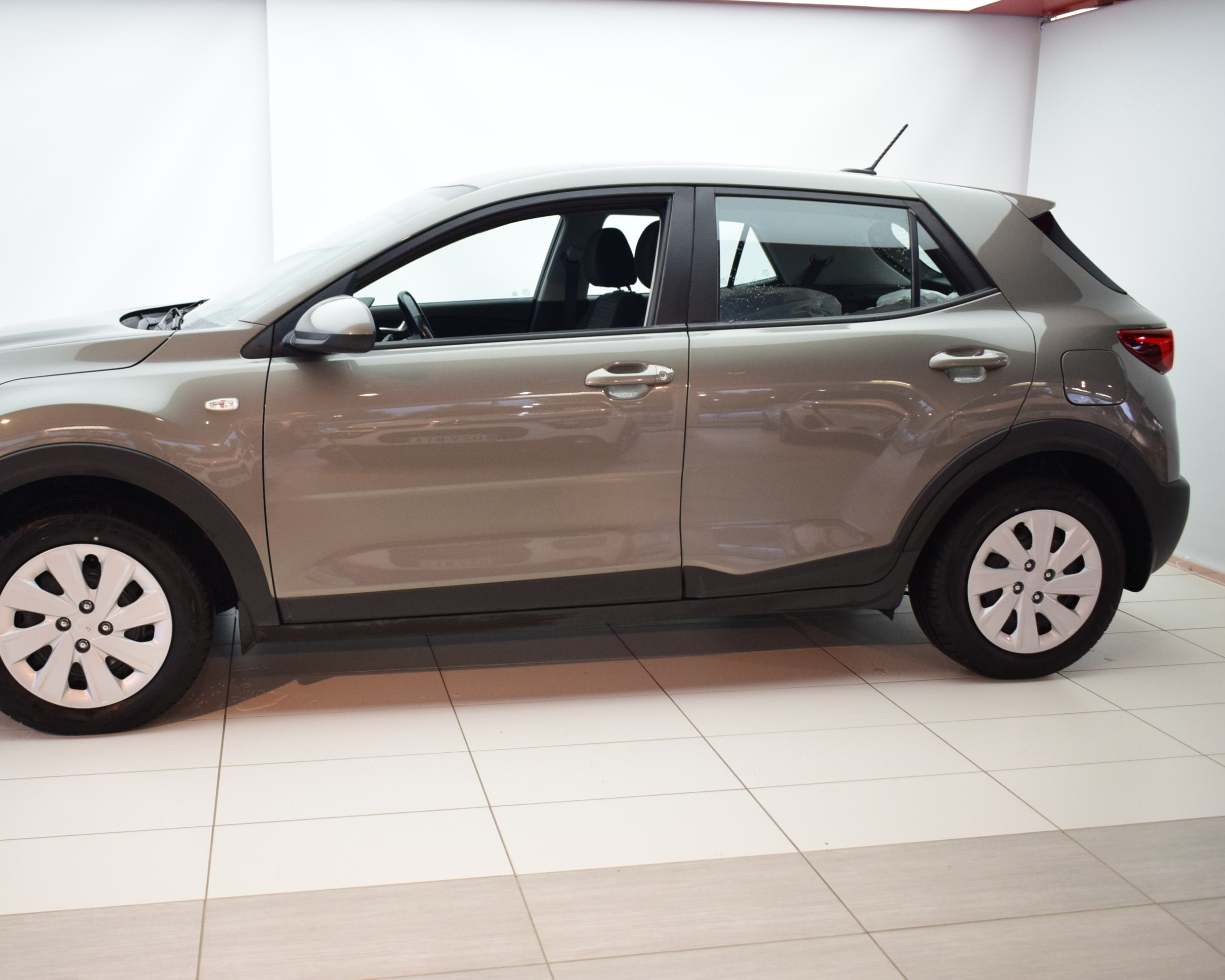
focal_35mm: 34
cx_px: 492
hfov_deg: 52.5
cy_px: 488
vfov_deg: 43.4
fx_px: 1233
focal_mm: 20
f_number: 3.5
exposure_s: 1/160
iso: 1600
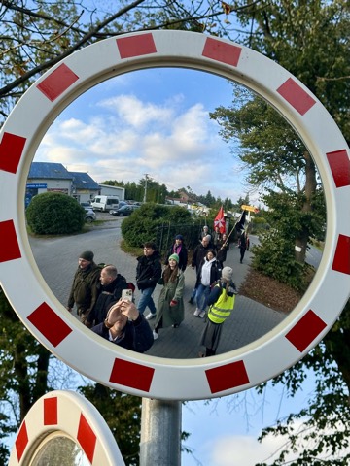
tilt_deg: +32.8
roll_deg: -2.6
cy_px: 233
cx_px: 175
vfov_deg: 39.7
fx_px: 647
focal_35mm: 48
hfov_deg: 30.3
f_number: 1.78
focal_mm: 6.86
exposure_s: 1/843
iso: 64
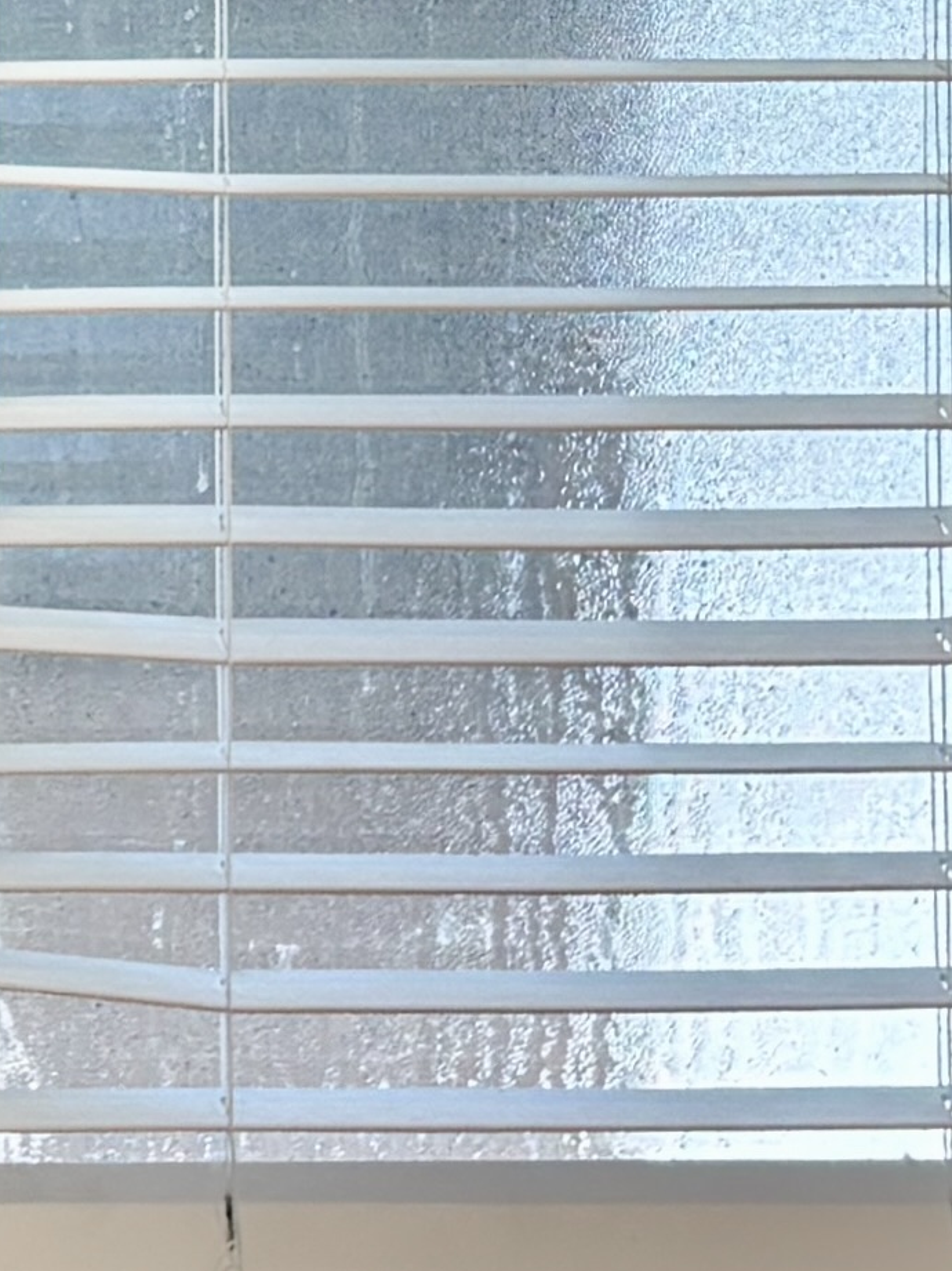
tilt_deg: -7.6
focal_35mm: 145
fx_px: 5321
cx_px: 91
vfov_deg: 13.2
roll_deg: +0.6
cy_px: -293
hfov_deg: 10.2
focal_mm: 5.96
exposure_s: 1/60
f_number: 1.6
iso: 125
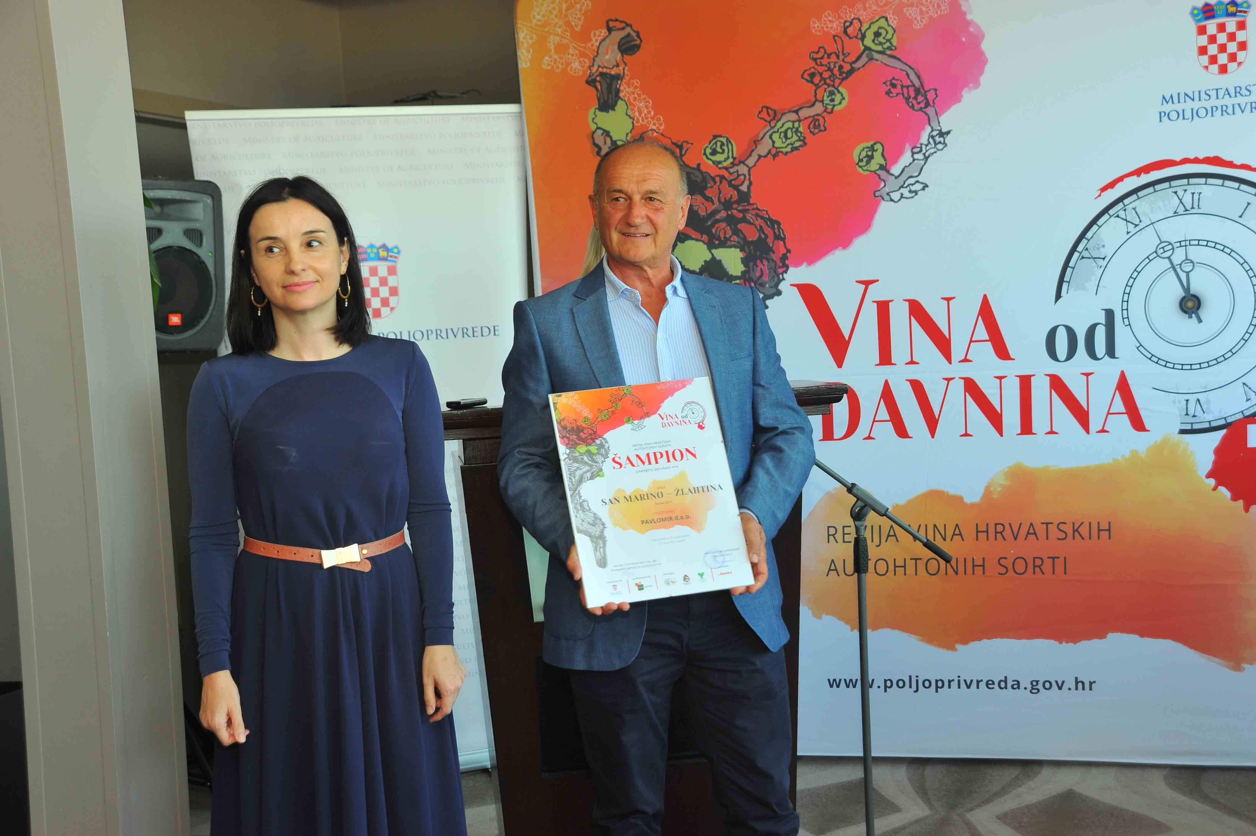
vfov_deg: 27.0
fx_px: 1743
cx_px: 628
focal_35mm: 50
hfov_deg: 39.6
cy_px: 418
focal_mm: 50
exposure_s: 1/60
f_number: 7.1
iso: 1000
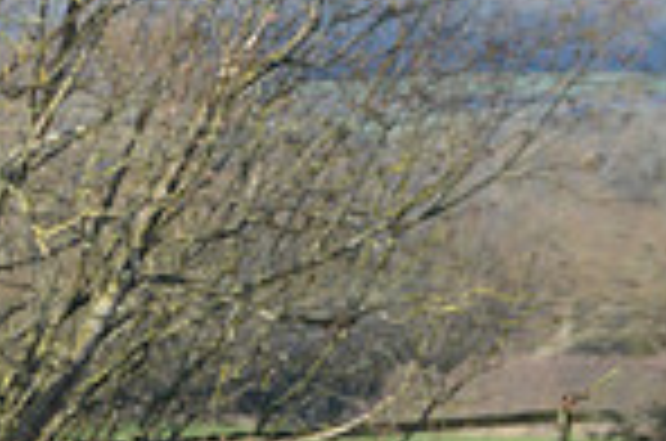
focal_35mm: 667
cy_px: 436
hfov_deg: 3.1
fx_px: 12313
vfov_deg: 2.1
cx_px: -562
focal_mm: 170
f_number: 6.3
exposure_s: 1/1250
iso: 1000
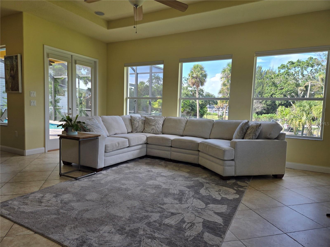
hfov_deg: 73.9
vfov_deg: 58.9
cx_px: 165
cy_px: 124
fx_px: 219
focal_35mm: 23
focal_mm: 5.4
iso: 25
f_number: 1.8
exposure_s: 1/383
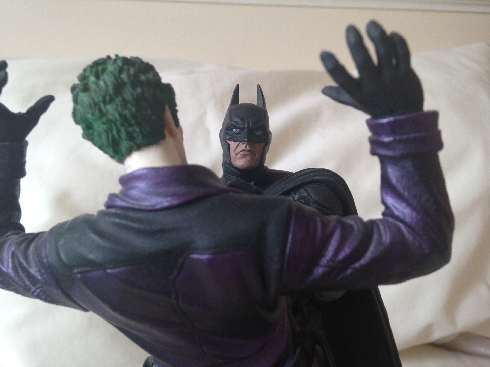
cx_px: 245
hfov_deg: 55.4
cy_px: 184
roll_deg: +0.1
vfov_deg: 42.9
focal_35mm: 33
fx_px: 467
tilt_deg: -14.9
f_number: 2.4
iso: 50
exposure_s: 1/60
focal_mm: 4.12
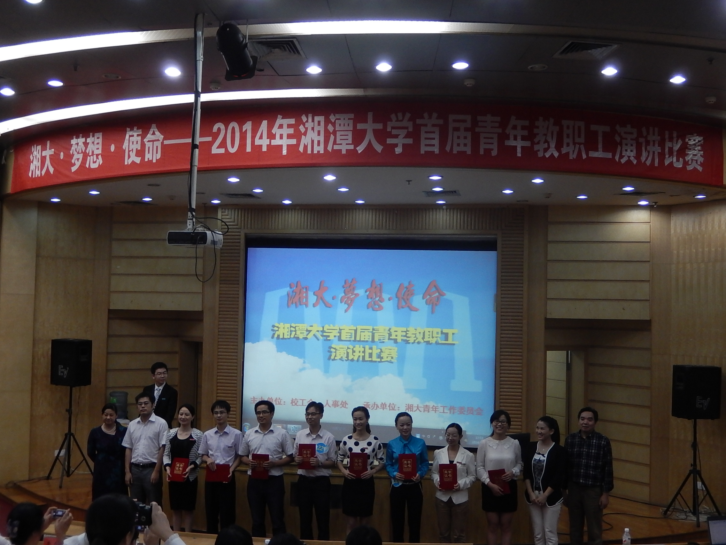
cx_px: 363
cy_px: 272
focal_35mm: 41
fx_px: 860
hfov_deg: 45.8
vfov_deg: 35.1
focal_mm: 7.3
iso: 400
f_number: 4.2
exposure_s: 1/25
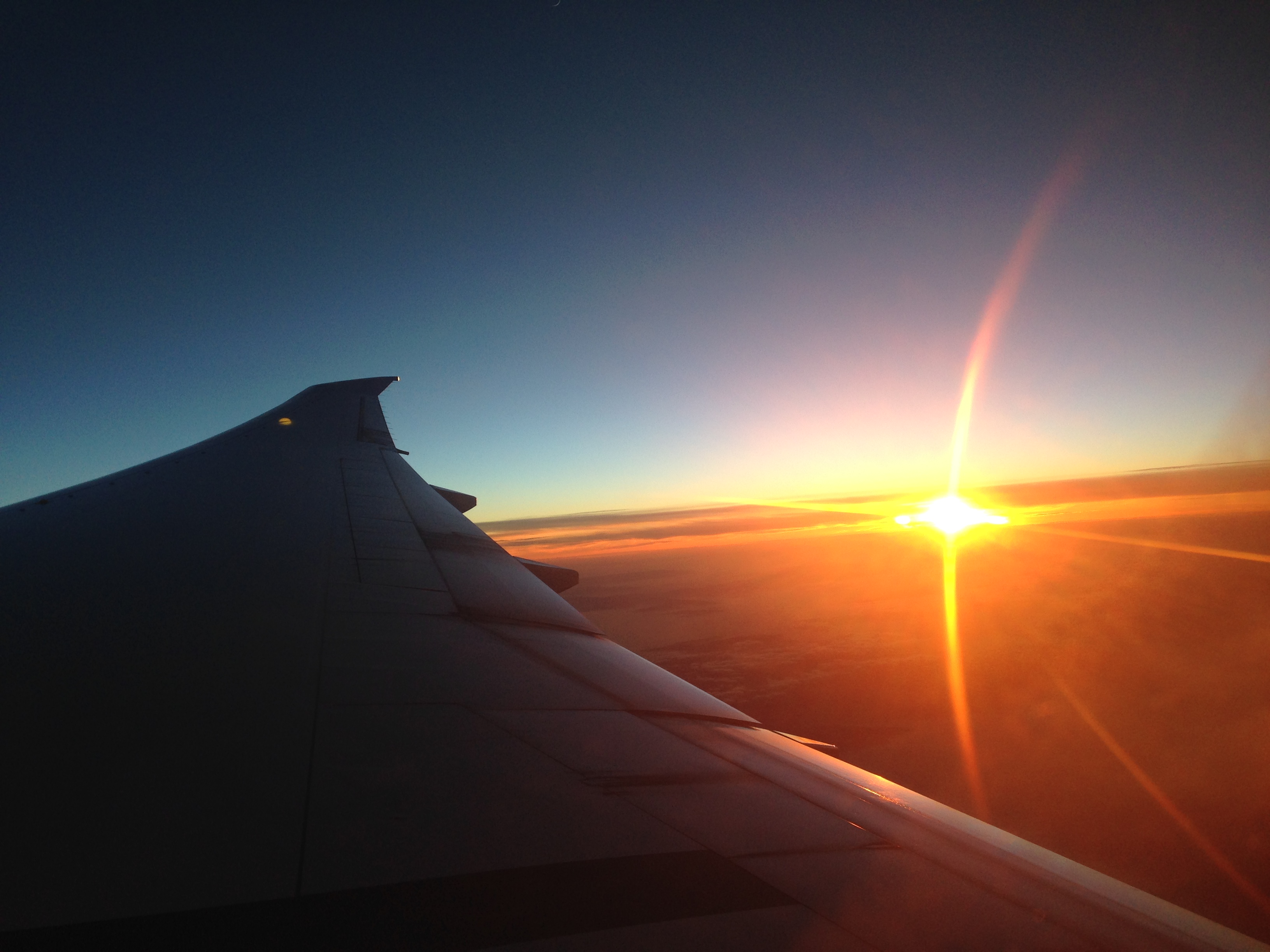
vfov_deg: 42.9
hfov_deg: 55.4
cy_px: 476
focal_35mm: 33
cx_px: 635
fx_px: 1211
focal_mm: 4.12
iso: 50
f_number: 2.4
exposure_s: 1/229
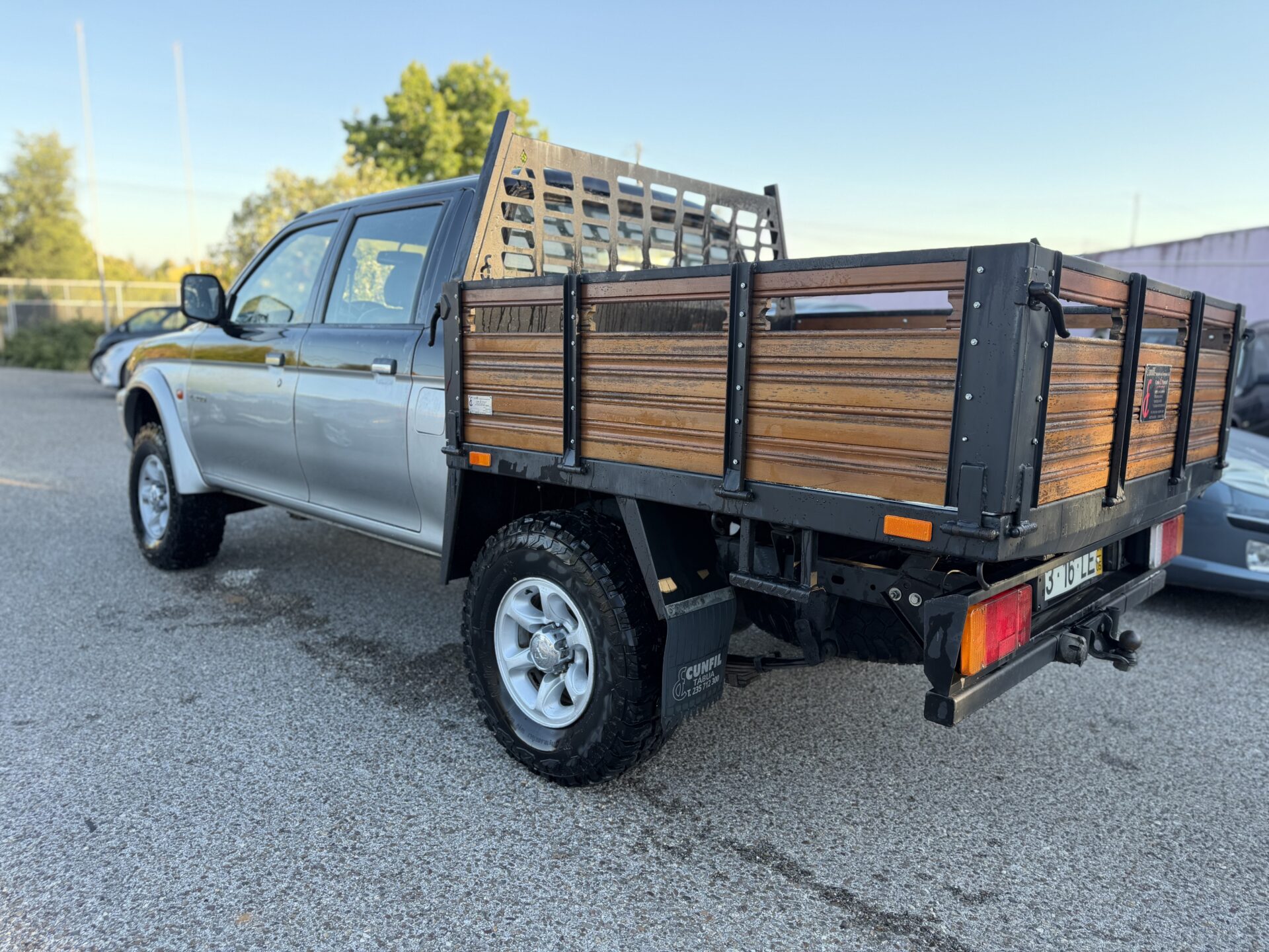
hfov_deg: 71.6
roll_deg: -0.9
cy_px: 476
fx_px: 880
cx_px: 634
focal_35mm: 24
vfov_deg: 56.8
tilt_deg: -12.9
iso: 80
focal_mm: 6.76
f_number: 1.78
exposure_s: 1/175
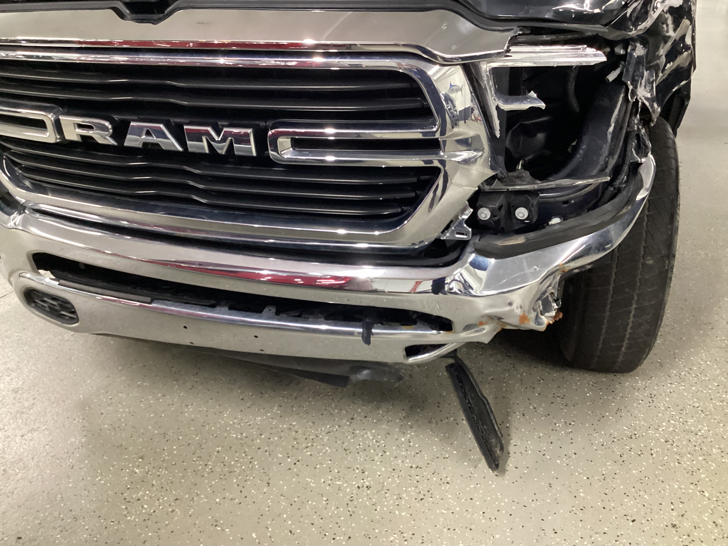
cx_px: 364
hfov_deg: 58.4
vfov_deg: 45.4
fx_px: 652
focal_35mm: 31
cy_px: 273
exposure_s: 1/30
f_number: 2.4
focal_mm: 3.3
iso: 500
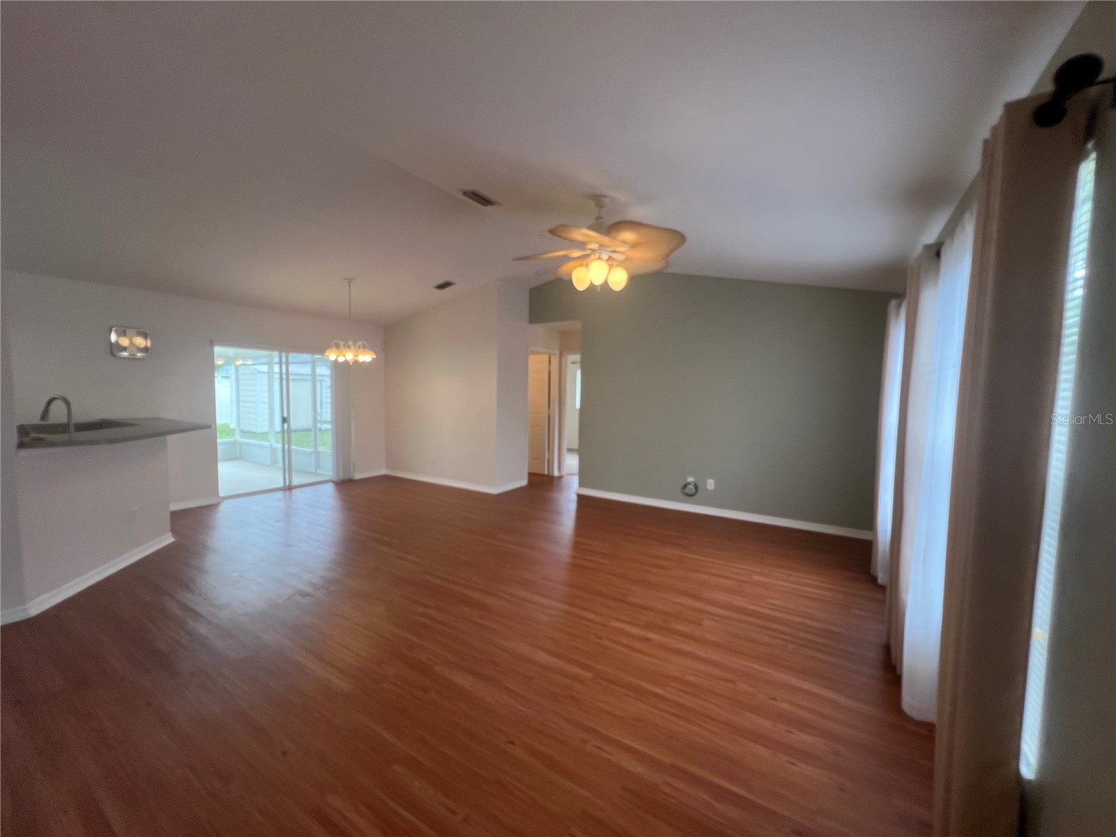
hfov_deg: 106.2
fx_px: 419
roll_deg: -0.7
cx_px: 558
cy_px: 418
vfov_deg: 89.9
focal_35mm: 13
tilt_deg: -4.5
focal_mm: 1.57
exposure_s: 1/120
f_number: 1.8
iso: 64
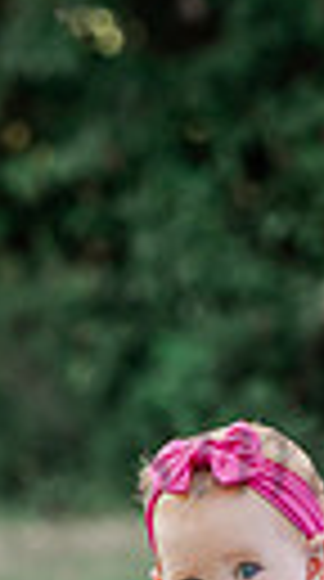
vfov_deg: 3.4
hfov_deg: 1.9
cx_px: 639
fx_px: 9787
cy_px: 447
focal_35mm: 637
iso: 320
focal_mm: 135
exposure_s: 1/200
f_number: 4.5
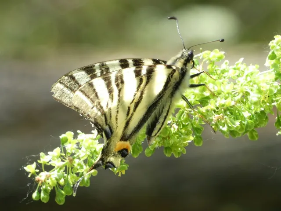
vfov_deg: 4.1
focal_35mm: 362
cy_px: 106
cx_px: 140
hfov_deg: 5.5
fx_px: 2939
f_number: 5.6
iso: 80
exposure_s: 1/100
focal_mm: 64.9
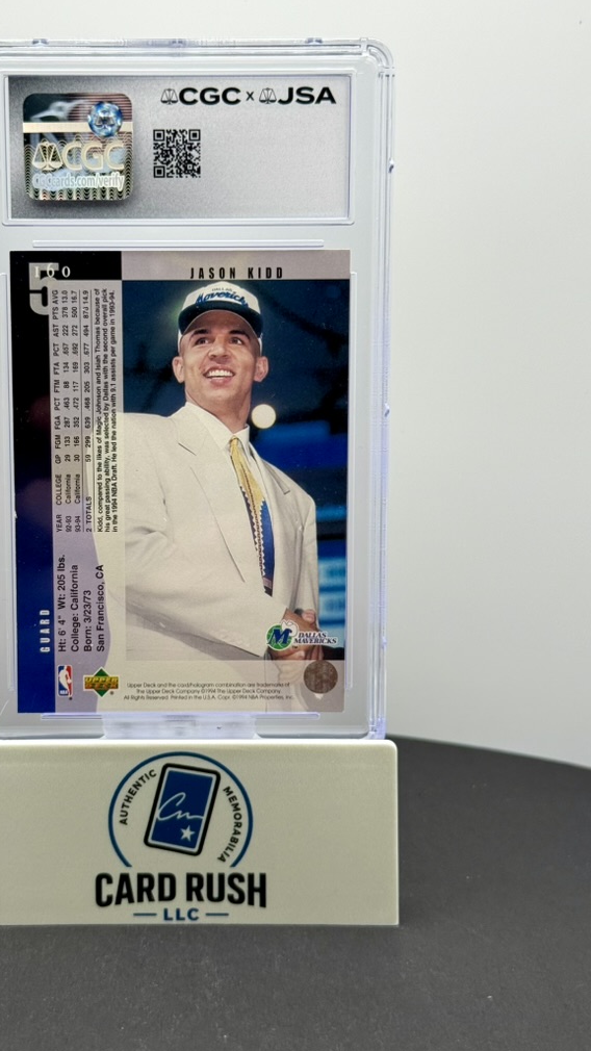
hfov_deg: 22.6
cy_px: 522
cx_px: 208
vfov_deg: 39.2
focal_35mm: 53
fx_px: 1477
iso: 64
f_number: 1.78
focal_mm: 6.76
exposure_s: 1/259
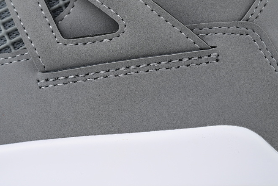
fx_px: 873
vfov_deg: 12.1
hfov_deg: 18.1
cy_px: 75
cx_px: 121
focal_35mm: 113
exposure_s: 1/100
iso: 400
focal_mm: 93
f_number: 10
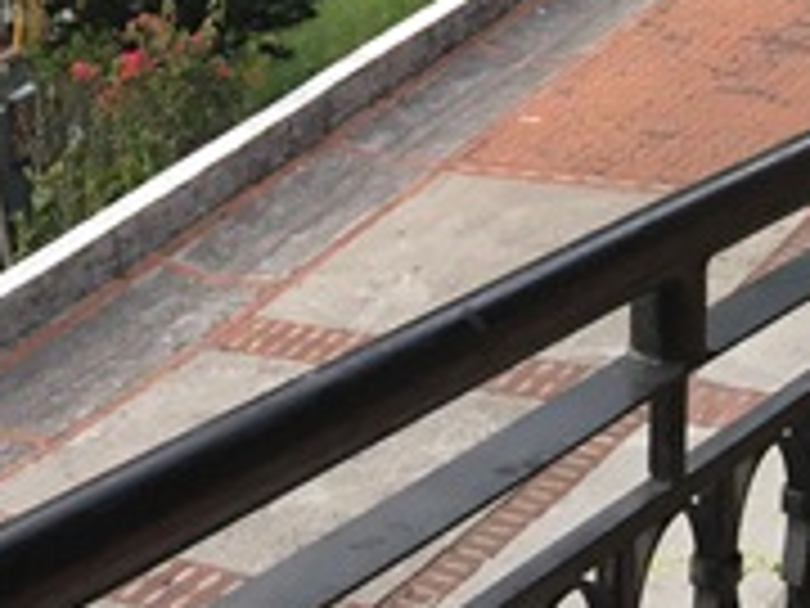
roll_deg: +1.4
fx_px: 2410
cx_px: -58
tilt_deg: -5.0
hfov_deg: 18.4
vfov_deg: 13.4
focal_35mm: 103
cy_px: -347
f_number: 2.2
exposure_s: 1/30
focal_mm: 4.15
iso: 50
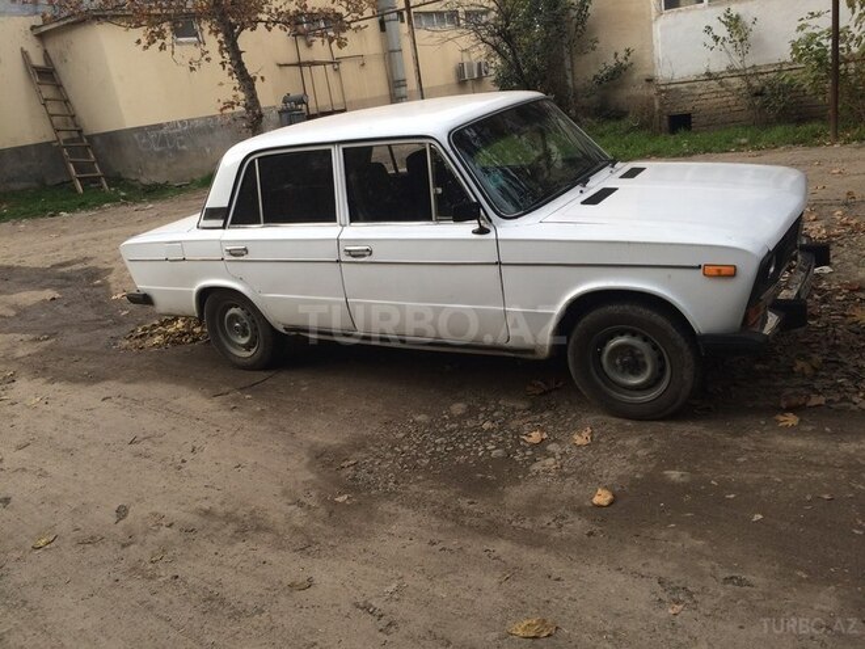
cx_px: 432
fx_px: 725
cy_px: 324
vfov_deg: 48.2
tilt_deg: -18.1
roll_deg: +9.4
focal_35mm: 29
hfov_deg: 61.7
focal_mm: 4.15
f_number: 2.2
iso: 32
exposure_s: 1/277
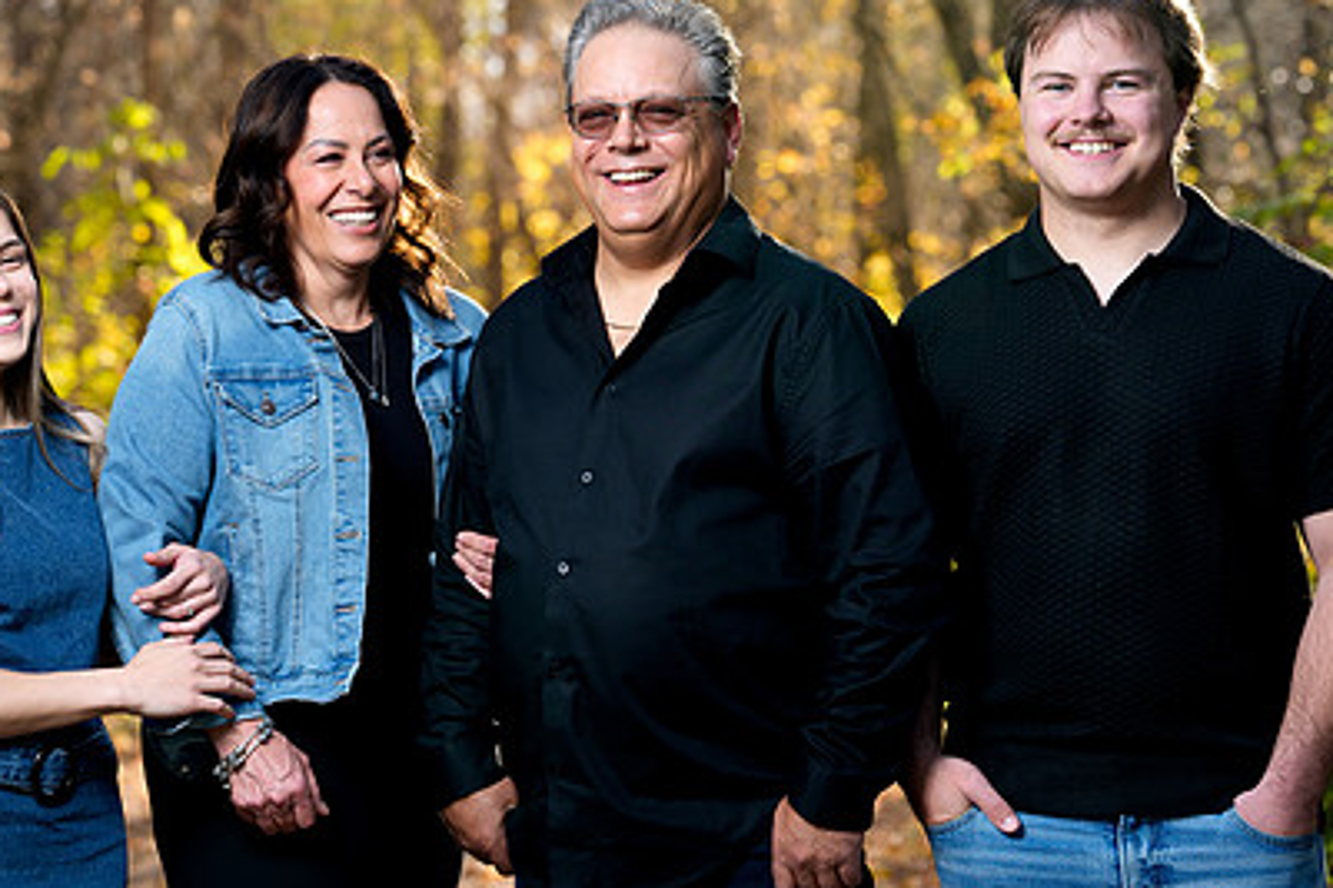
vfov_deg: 12.4
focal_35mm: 110
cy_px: 417
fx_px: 4071
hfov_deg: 18.6
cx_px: 575
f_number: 3.5
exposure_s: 1/160
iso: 400
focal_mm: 76
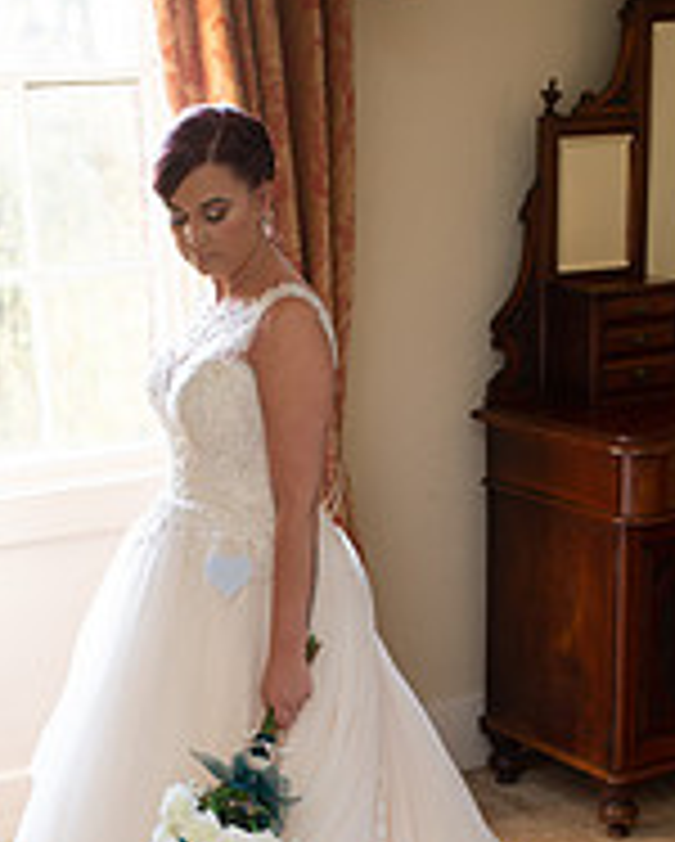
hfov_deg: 19.4
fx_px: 1970
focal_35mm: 79
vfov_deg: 23.3
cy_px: 806
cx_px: 308
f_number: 2.5
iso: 320
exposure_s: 1/125
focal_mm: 35
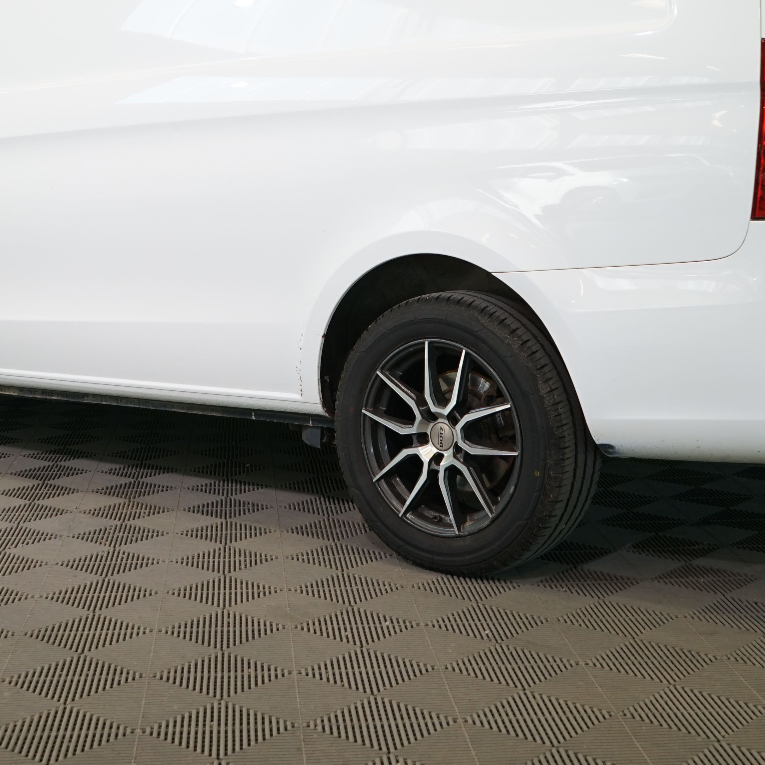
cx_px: 368
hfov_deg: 28.2
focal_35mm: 61
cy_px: 165
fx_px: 1525
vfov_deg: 27.6
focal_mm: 29
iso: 400
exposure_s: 1/40
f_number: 6.3
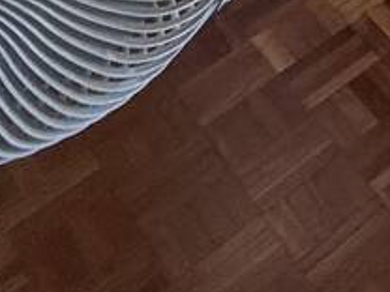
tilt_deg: -11.5
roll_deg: +1.6
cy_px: -706
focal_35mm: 97
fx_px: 1093
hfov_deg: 13.4
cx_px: 992
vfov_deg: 9.5
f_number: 2.2
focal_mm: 2.22
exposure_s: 1/105
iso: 50
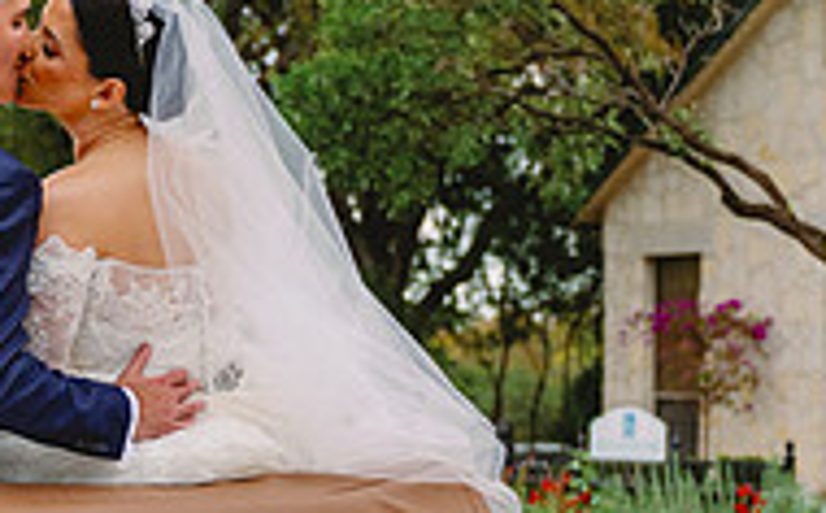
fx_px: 2944
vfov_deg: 9.9
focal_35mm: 131
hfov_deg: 15.9
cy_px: 480
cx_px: 291
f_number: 2.8
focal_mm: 42
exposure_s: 1/2500
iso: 500
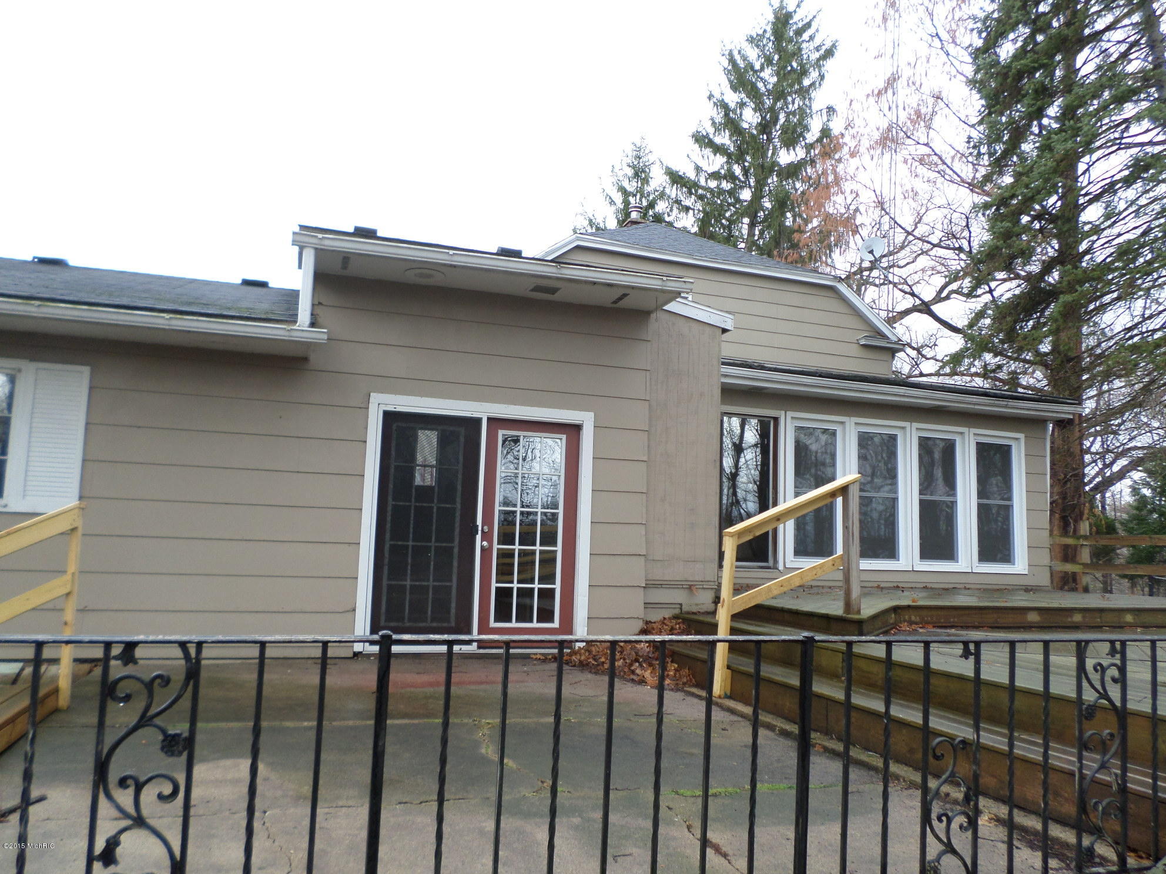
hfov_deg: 69.4
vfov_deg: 54.9
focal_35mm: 25
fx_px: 842
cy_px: 437
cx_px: 583
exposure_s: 1/90
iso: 80
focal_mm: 4.5
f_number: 2.5
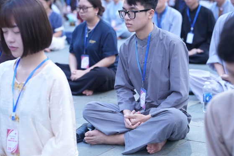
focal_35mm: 84
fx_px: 546
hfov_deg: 24.2
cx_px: 129
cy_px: 67
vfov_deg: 16.2
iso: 3200
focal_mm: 72
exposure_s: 1/160
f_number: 3.2
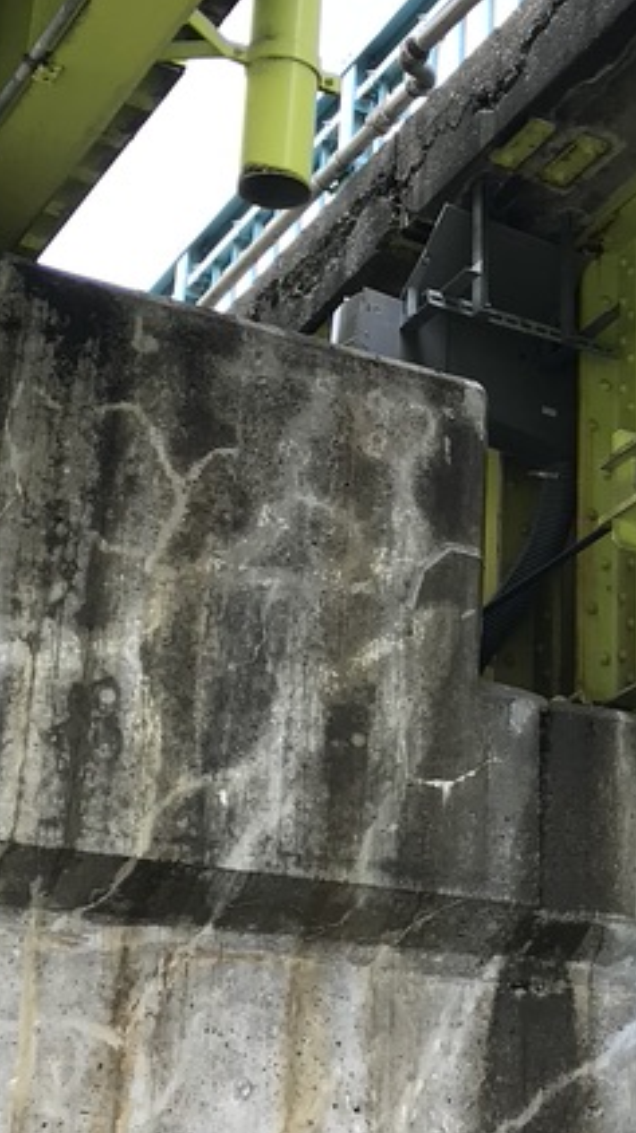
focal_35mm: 74
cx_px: 861
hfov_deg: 15.4
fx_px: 2221
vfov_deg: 28.5
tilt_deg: +25.0
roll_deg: +3.1
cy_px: 422
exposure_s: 1/399
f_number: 1.8
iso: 20
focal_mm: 3.99
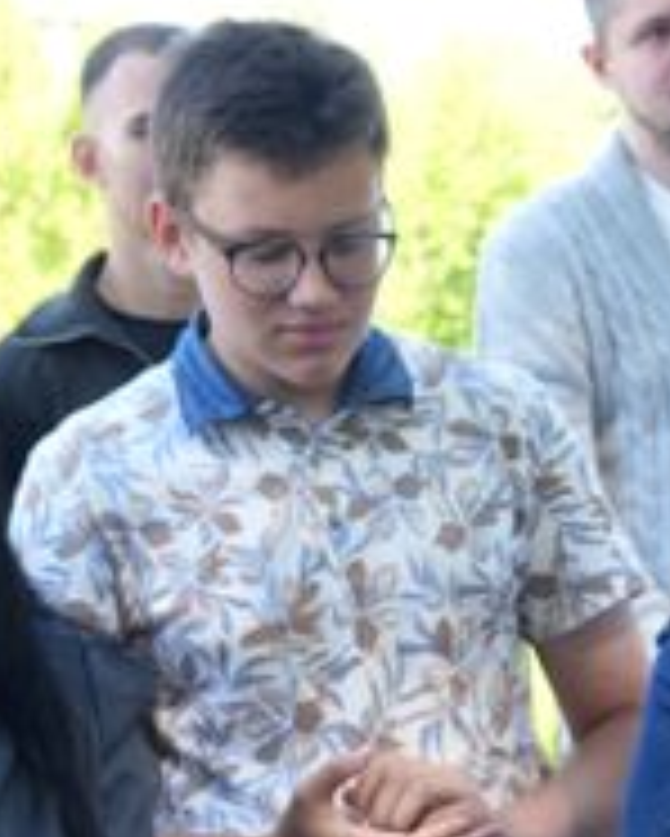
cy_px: 891
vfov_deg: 14.8
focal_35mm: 127
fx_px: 3145
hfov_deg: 11.9
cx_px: 789
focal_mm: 36
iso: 500
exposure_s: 1/125
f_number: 6.3
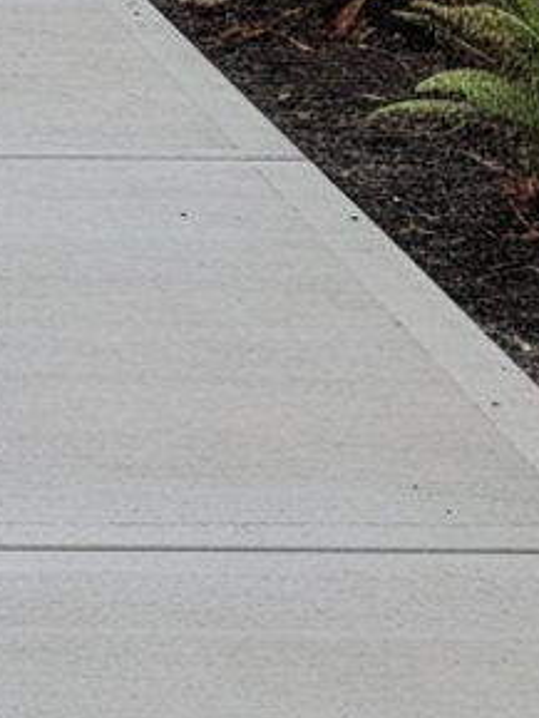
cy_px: -370
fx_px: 2241
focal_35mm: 108
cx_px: -410
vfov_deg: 16.5
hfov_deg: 12.6
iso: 596
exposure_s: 1/920
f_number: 1.6
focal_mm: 5.7
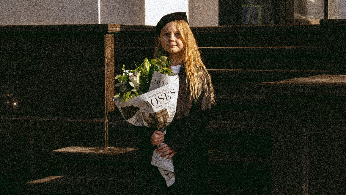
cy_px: 94
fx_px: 826
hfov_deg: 23.7
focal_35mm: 90
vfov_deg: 13.4
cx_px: 173
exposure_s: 1/400
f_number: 4
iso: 64
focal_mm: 38
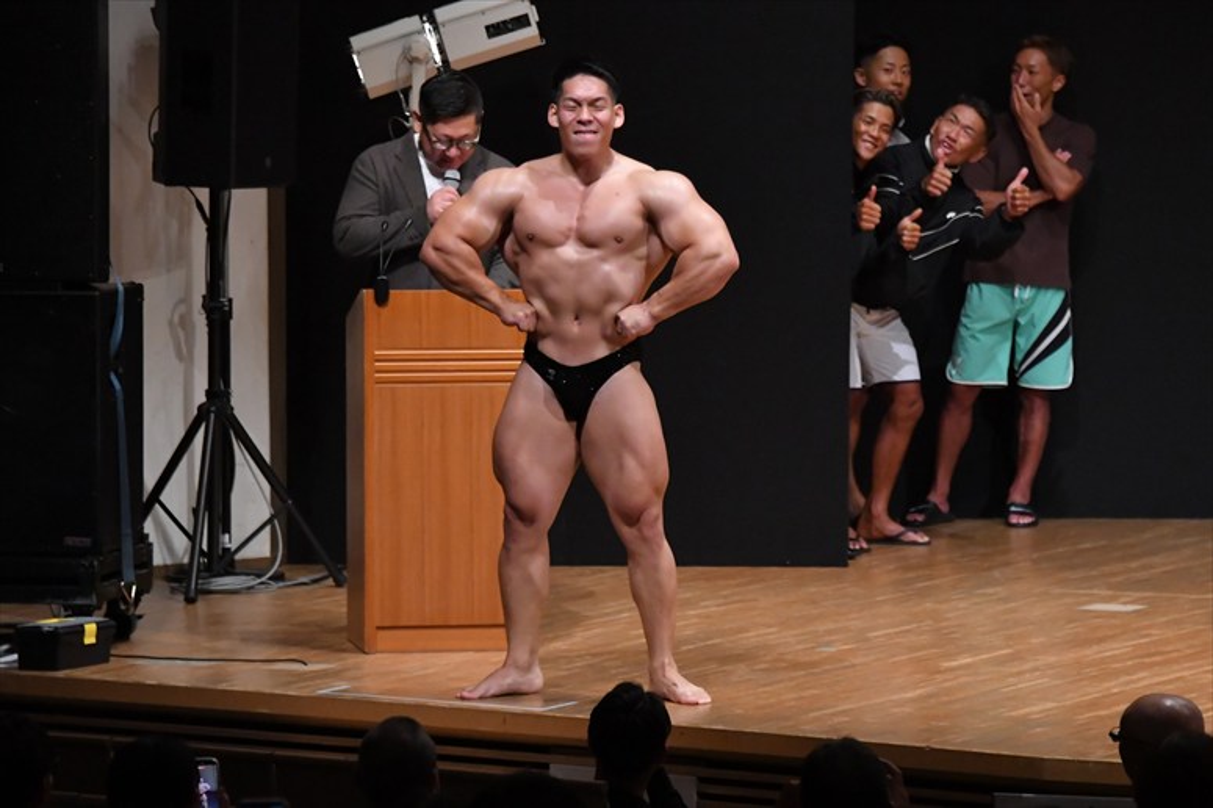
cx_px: 606
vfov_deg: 5.4
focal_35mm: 255
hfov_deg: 8.1
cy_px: 404
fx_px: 8588
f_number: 5.6
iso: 6400
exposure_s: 1/400
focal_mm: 170
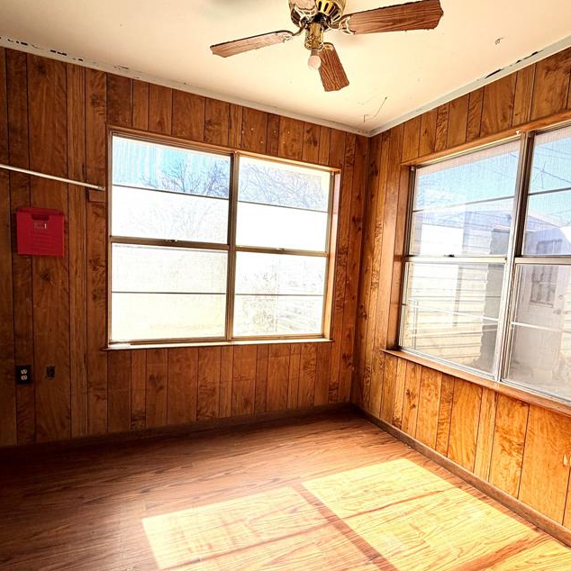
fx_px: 373
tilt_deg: -3.9
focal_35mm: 20
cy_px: 302
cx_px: 286
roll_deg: -3.3
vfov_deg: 74.8
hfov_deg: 74.8
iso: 40
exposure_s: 1/193
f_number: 2.2
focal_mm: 2.22
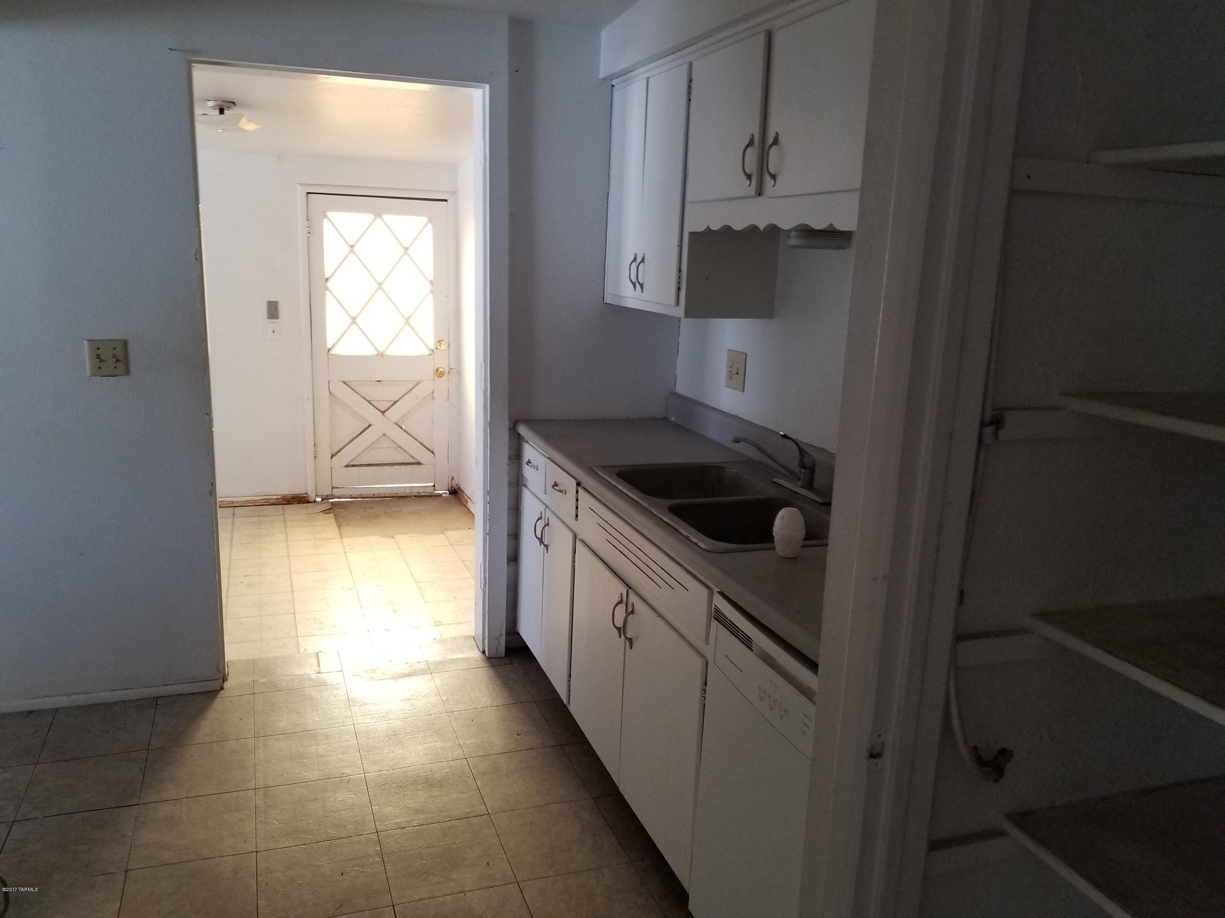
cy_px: 459
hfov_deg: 67.3
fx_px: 920
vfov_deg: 53.1
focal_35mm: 26
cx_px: 612
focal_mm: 4.25
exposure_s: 1/33
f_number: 1.7
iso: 200
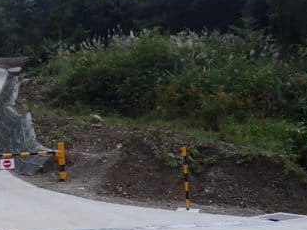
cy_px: 132
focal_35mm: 70
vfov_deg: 21.0
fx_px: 621
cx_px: 26
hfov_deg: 26.8
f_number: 4.2
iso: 250
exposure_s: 1/1250
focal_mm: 5
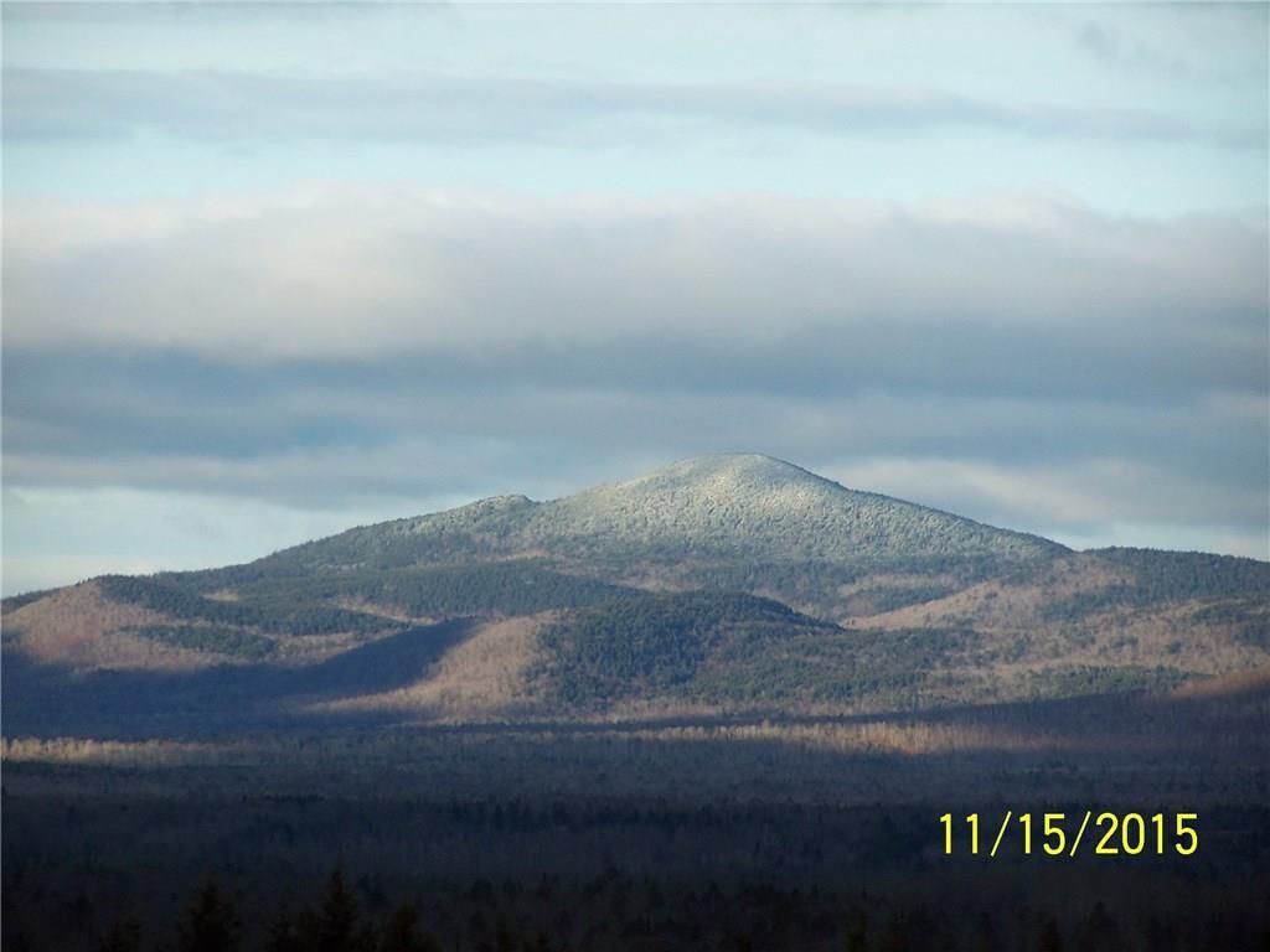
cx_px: 635
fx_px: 11630
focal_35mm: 317
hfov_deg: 6.3
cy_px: 476
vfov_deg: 4.7
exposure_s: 1/350
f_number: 3.6
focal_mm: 52.6
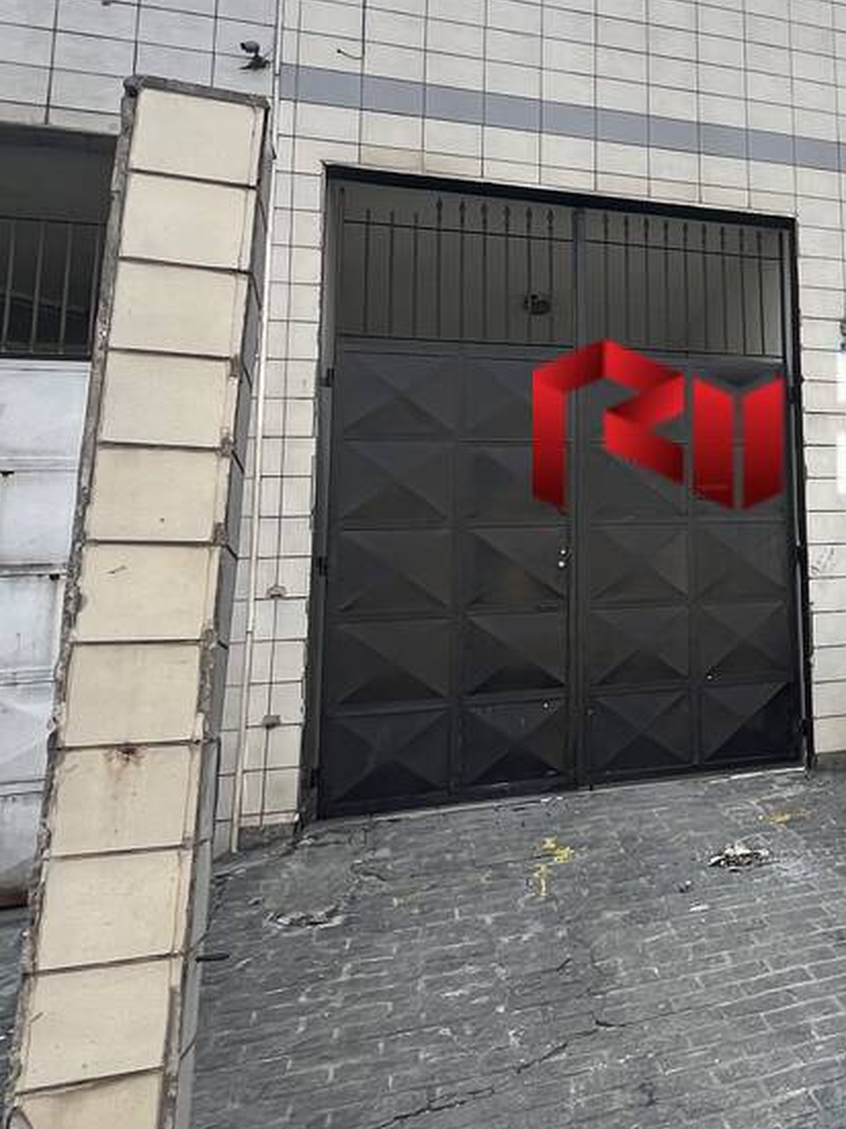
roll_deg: +4.2
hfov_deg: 33.0
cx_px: 1049
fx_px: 1108
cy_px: 428
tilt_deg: +10.7
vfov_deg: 53.4
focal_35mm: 34
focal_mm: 1.57
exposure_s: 1/278
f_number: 1.8
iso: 32
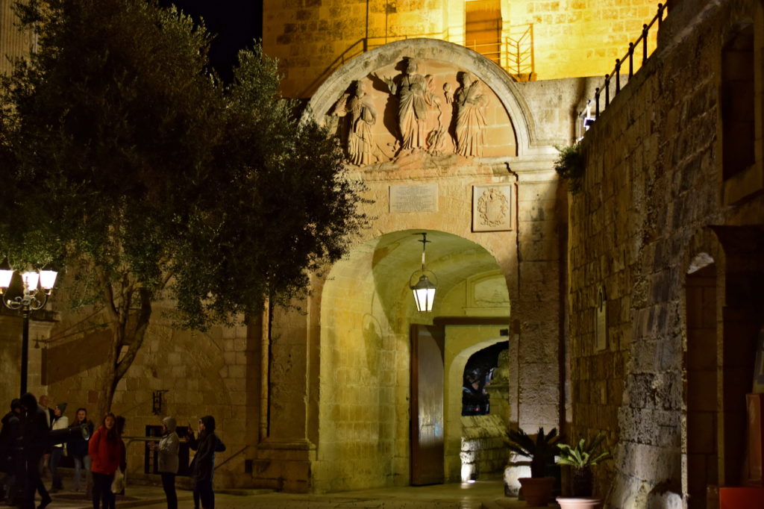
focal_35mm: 75
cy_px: 254
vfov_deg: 18.2
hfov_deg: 27.0
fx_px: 1591
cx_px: 382
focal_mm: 50
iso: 800
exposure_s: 1/30
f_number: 1.8
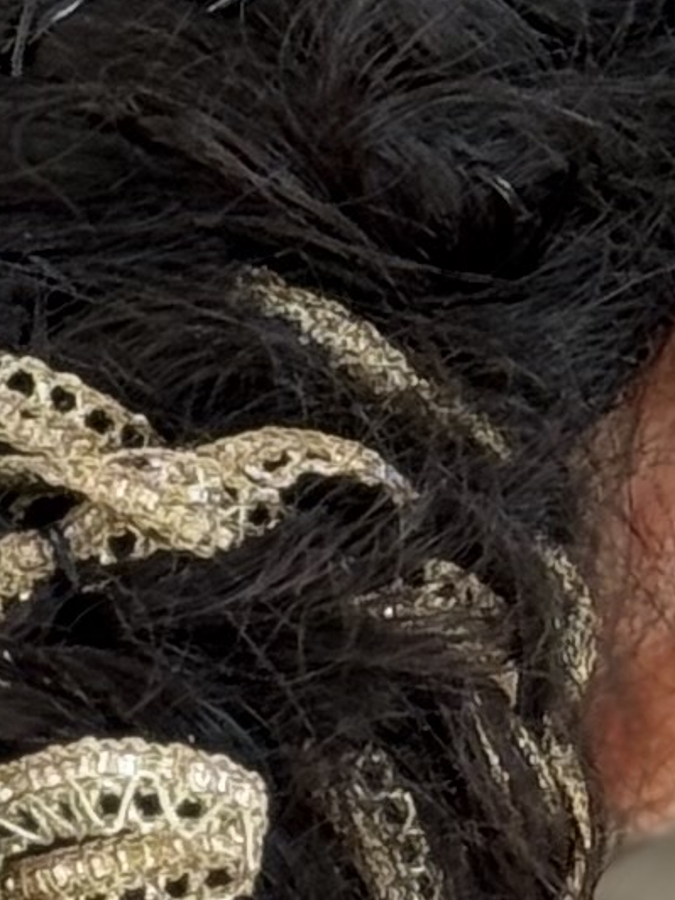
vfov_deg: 5.4
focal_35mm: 364
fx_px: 9464
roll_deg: +1.5
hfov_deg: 4.1
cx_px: -32
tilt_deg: -3.7
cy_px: 1387
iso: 80
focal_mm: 6.76
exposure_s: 1/366
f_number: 1.78
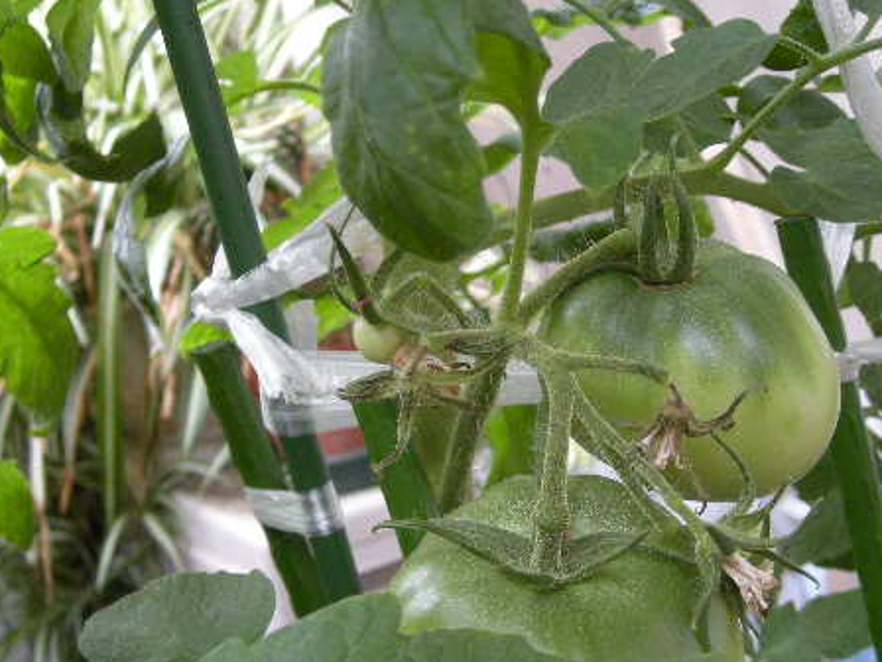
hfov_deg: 38.1
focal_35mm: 50
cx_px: 396
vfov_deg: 29.1
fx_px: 1274
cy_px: 390
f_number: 2.8
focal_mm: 5.7
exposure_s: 1/60
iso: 189
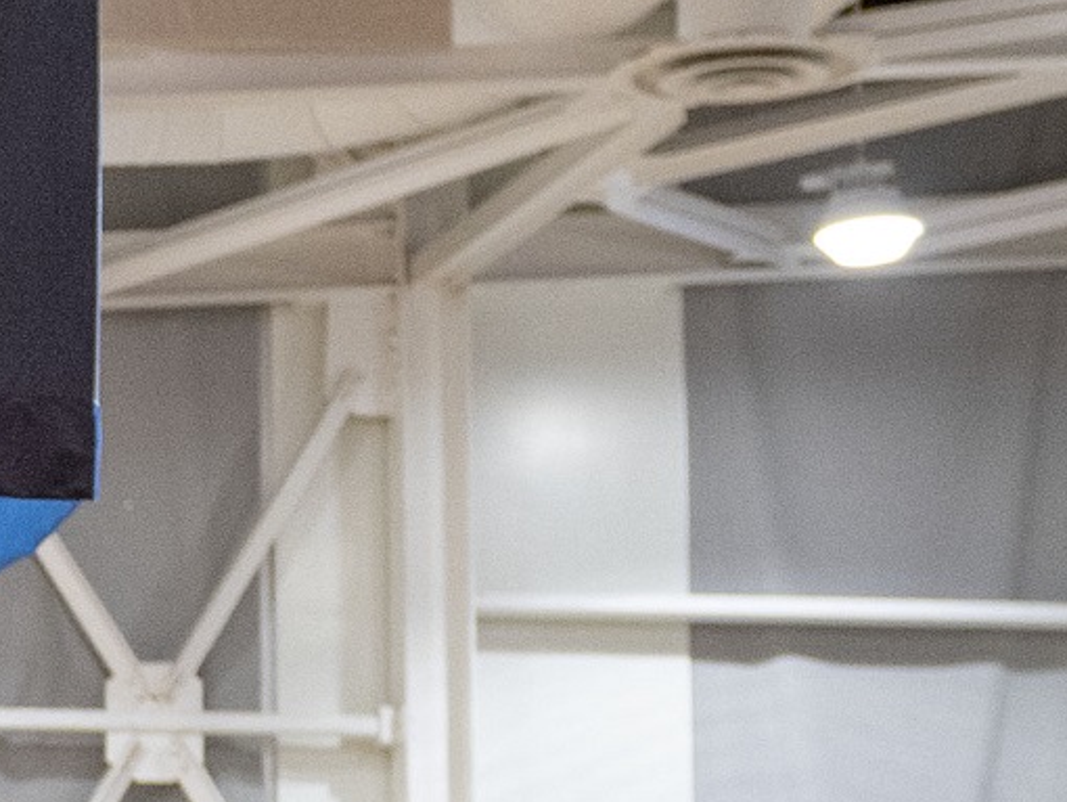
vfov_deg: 8.1
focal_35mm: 181
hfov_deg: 10.2
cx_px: -921
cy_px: 1050
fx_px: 5582
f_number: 3.2
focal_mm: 24
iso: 1250
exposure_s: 1/100
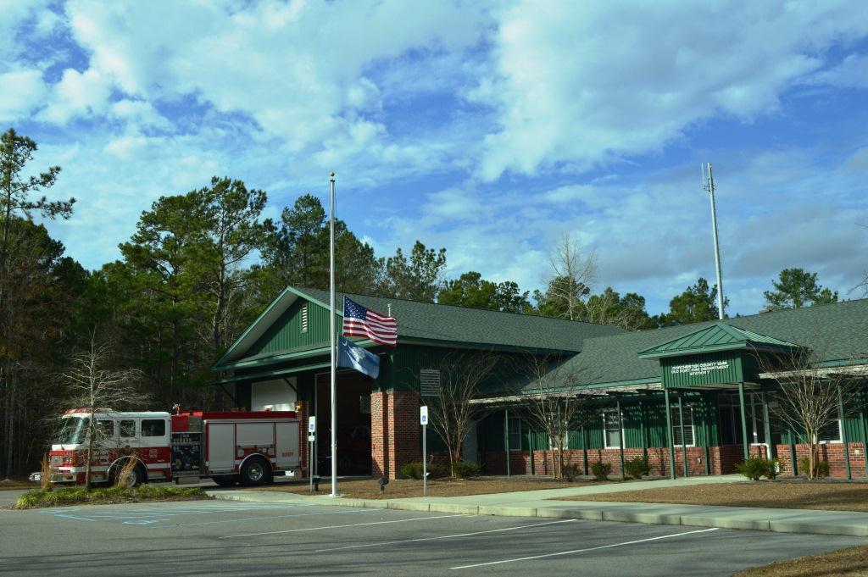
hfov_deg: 53.2
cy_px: 288
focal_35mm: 36
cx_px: 434
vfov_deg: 36.8
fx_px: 867
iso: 400
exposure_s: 1/500
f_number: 11
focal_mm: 24
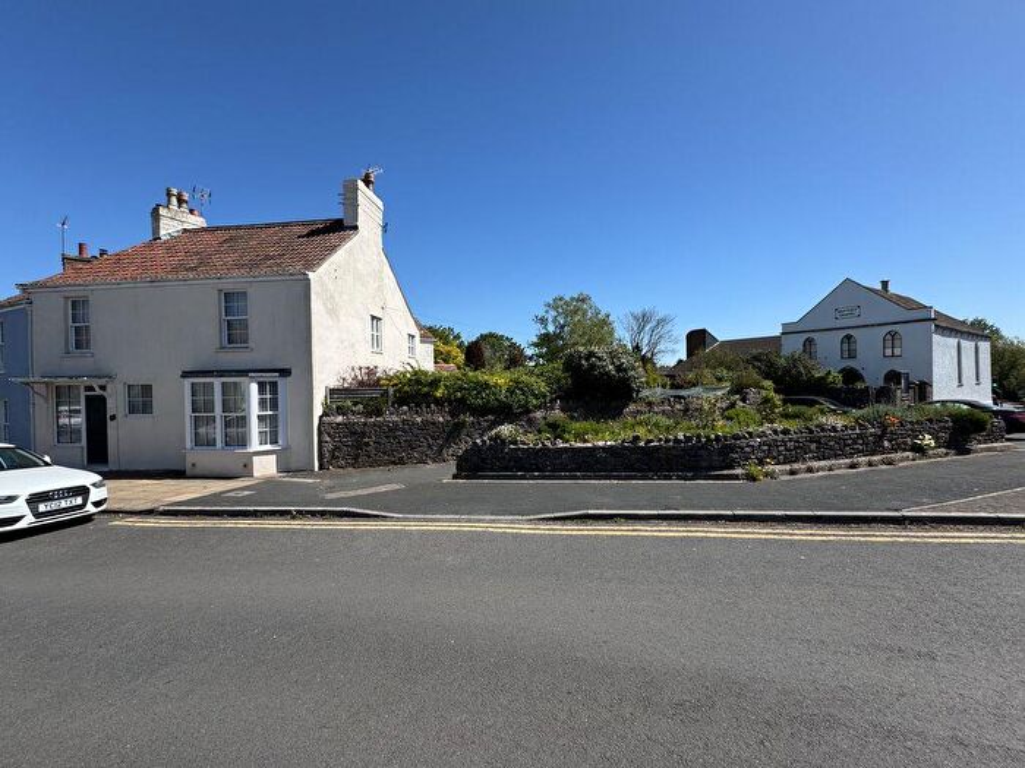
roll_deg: +1.3
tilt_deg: -1.2
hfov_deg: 102.1
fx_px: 415
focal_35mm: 14
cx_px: 512
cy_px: 384
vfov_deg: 85.7
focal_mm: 2.22
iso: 50
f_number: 2.2
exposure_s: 1/2083
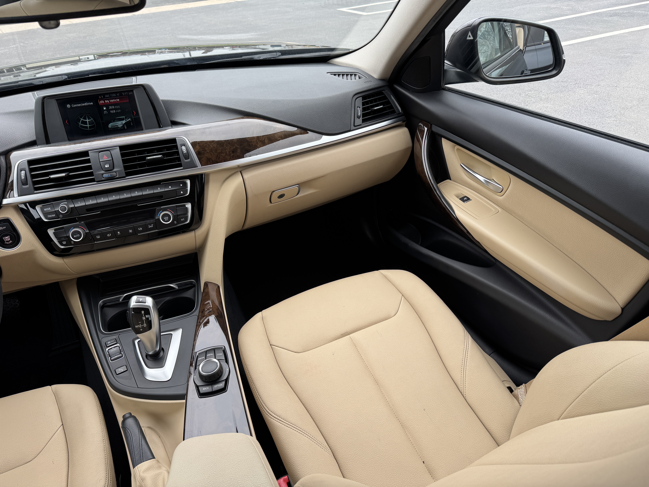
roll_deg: +2.2
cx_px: 324
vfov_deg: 56.8
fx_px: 450
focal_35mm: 24
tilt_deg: -35.7
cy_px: 244
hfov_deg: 71.6
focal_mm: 6.76
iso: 64
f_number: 1.78
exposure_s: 1/101
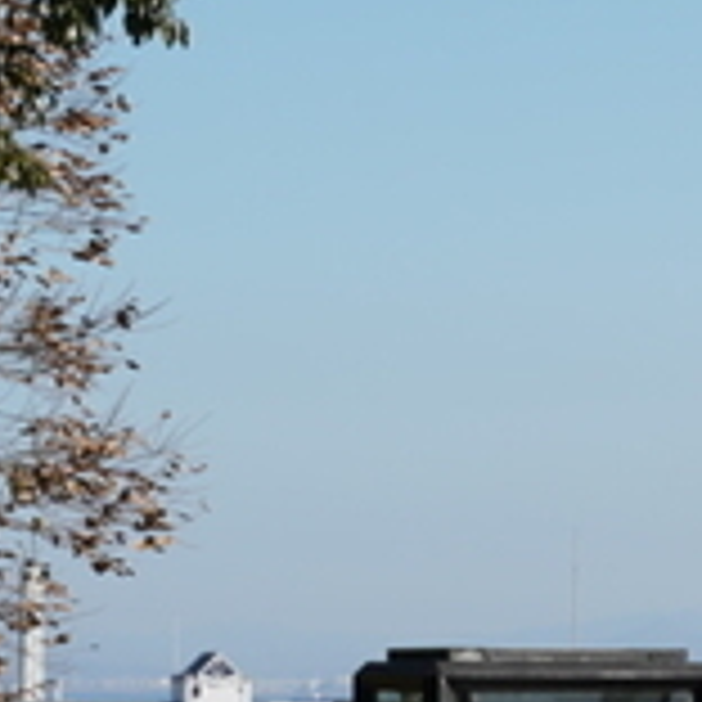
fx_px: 7961
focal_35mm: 347
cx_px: 1980
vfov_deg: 5.0
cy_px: 729
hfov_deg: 4.8
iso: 100
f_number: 8
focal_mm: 62
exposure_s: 1/320
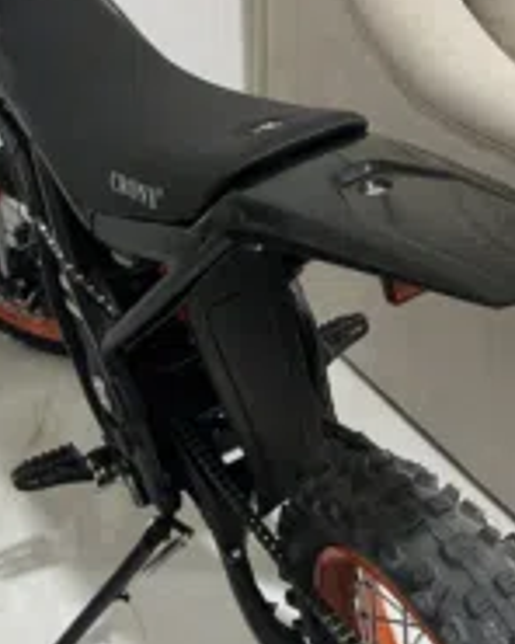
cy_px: 292
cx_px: 219
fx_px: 1048
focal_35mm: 55
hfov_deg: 27.6
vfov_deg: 34.1
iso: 200
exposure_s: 1/50
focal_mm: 5.1
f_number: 1.6
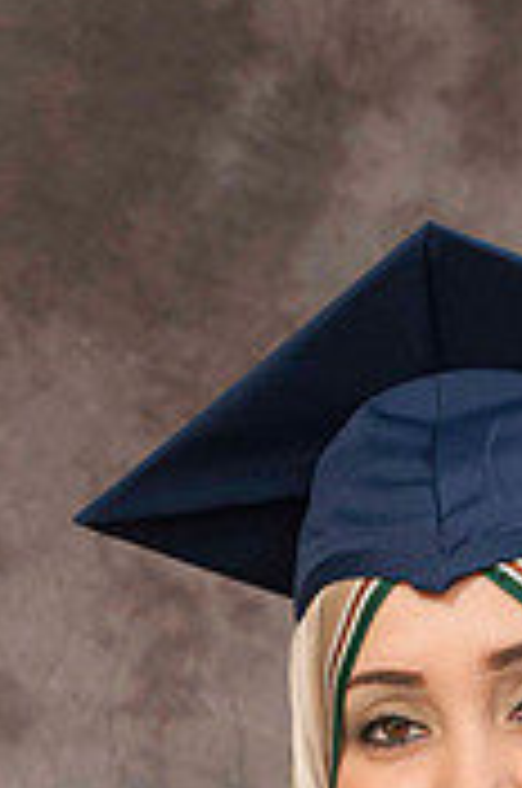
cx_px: 524
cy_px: 914
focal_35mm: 255
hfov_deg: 5.4
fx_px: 5568
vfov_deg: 8.0
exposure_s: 1/100
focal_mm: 66
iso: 200
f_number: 5.6
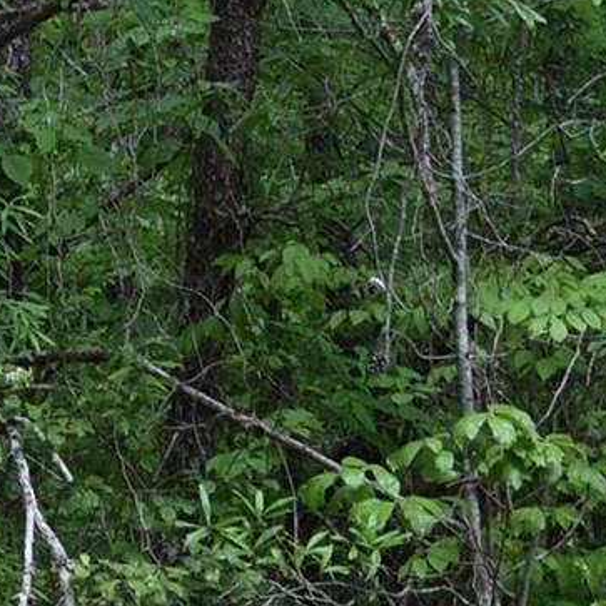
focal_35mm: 194
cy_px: 574
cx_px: -798
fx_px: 3850
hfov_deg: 8.3
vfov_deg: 9.0
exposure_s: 1/125
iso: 400
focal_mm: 27
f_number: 5.6
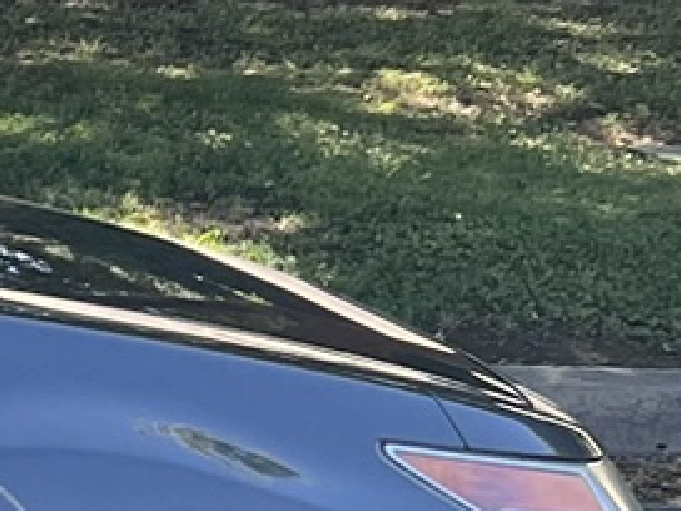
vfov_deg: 7.6
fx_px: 3856
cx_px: -1743
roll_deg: -1.0
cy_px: 356
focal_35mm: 196
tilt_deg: -15.3
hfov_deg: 7.8
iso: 50
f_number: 1.5
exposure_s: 1/733
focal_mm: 5.7
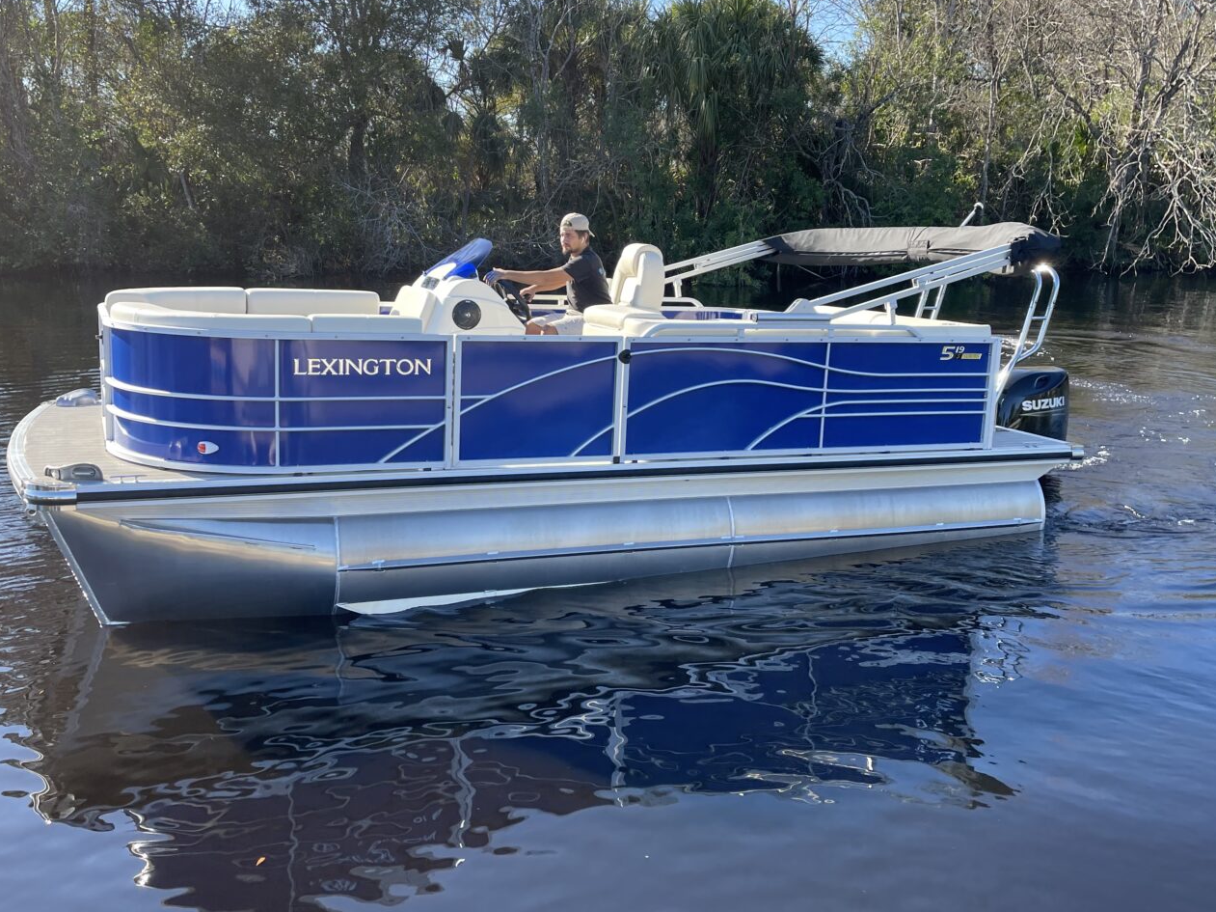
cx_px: 566
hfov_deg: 55.3
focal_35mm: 33
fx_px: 1159
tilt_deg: -10.5
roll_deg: -0.2
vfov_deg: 42.9
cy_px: 426
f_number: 1.6
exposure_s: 1/780
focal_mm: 5.1
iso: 32
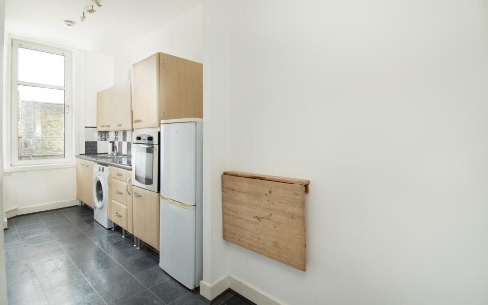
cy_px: 138
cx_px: 252
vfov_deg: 71.1
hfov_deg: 97.8
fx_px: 213
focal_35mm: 16
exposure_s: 1/5
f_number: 9
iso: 320
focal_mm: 10
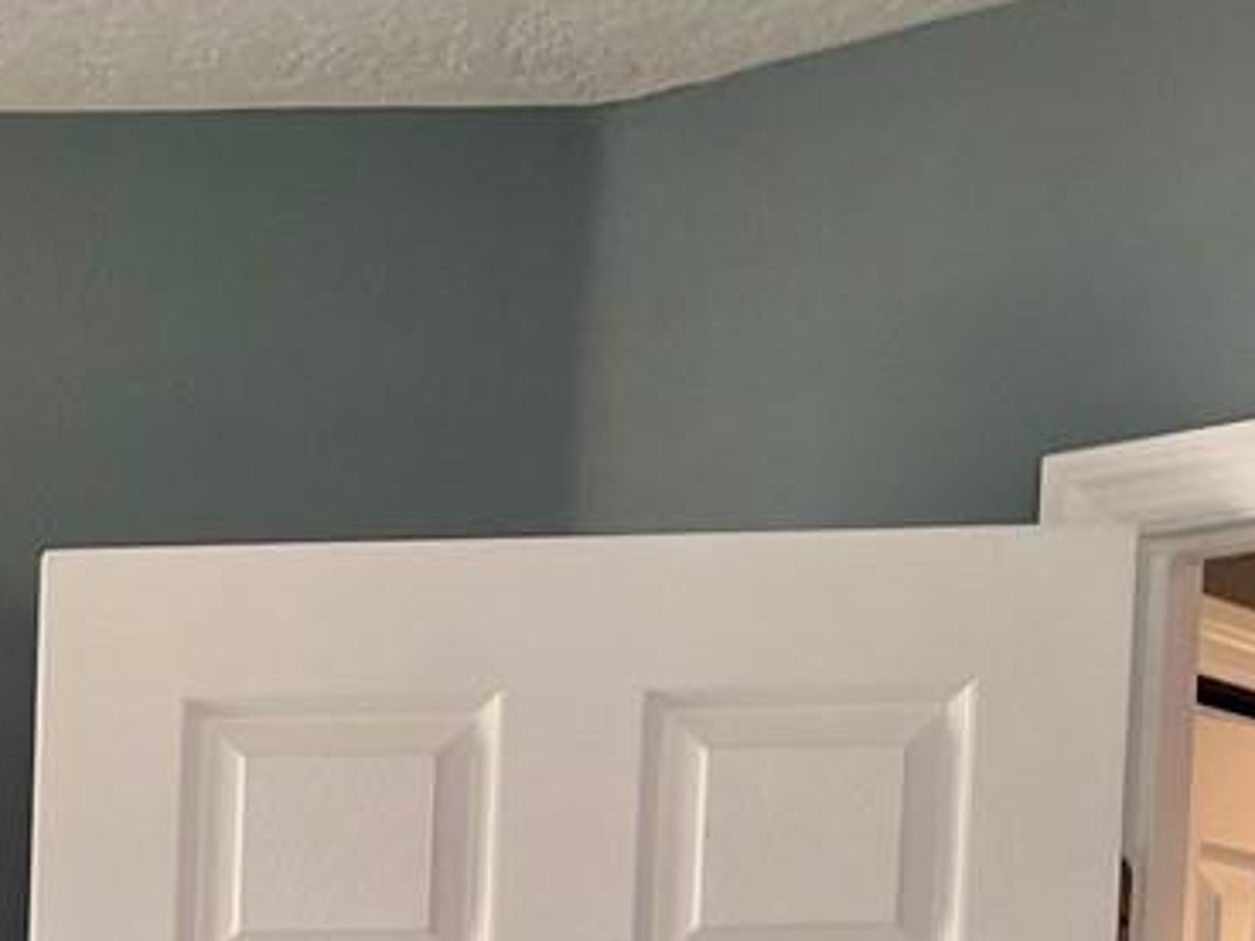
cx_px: -679
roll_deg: -1.0
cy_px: 1848
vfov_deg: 11.8
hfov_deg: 15.9
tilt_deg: -5.9
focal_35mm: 113
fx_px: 4097
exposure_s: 1/120
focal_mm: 4.2
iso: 50
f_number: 1.6
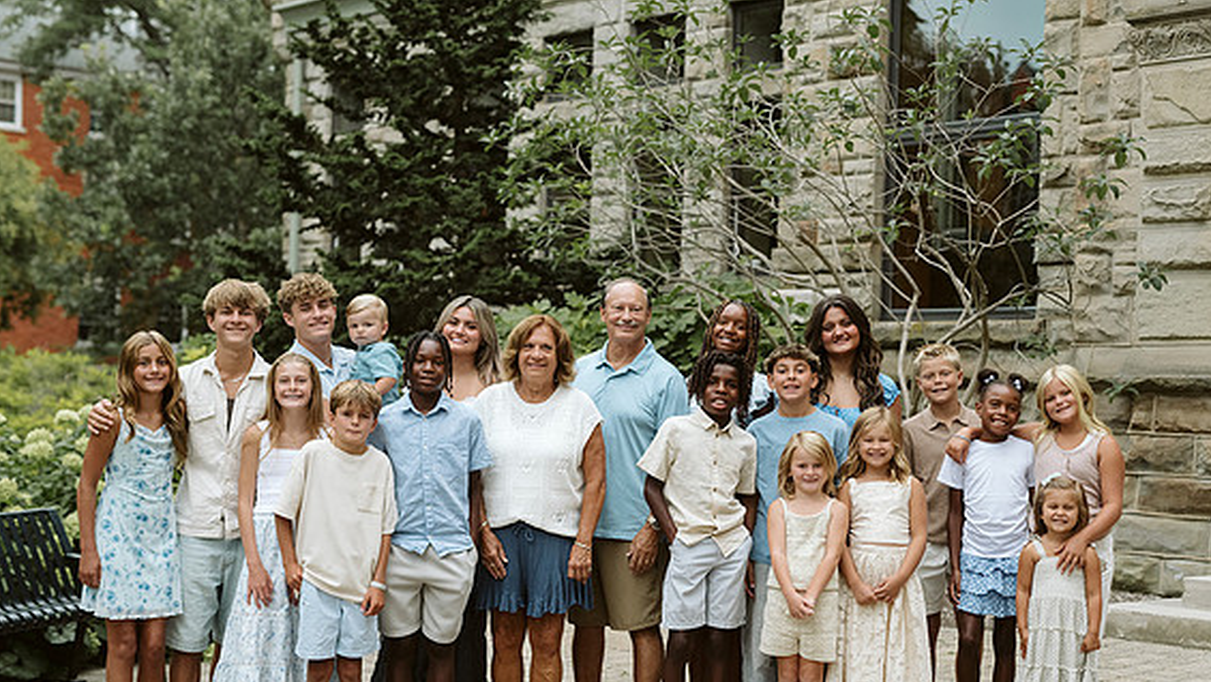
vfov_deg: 20.0
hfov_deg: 34.8
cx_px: 691
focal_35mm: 60
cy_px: 413
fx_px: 1927
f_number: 2.8
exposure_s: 1/400
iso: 1000
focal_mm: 50
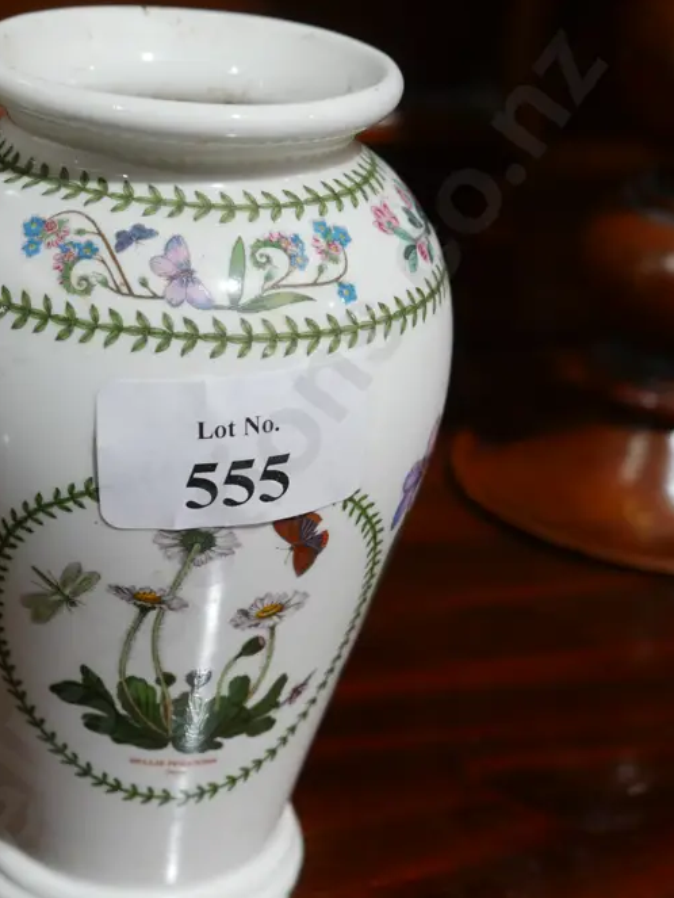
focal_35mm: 68
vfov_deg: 28.4
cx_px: 167
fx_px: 1764
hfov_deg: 21.4
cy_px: 601
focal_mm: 22
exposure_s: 1/60
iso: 500
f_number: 4.7
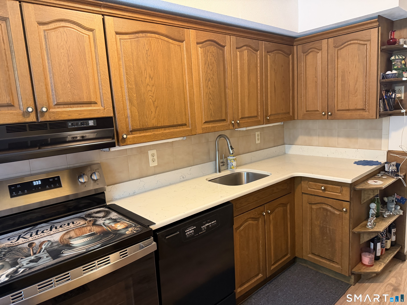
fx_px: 282
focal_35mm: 24
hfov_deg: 71.6
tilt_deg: -7.9
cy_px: 152
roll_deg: +4.1
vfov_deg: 56.8
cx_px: 204
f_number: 1.78
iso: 500
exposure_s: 1/60
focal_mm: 6.76
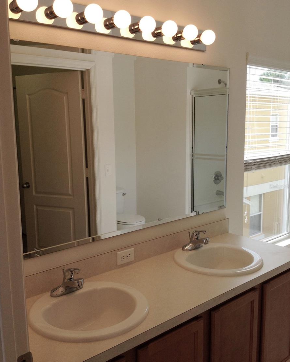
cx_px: 146
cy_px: 186
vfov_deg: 49.1
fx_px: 397
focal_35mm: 37
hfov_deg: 40.1
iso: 50
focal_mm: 4.28
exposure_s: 1/258
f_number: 2.4
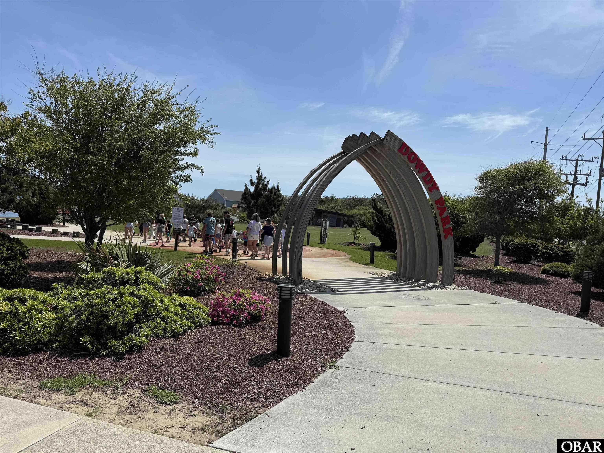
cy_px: 226
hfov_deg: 71.6
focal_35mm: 24
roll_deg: -1.0
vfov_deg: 56.8
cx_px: 302
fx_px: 419
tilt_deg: +0.6
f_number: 1.78
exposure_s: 1/7353
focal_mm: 6.76
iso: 80
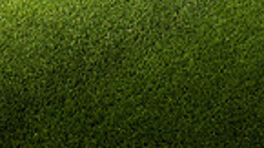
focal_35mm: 114
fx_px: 797
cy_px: -227
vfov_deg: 9.3
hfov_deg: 18.8
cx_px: 149
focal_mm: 35
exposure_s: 1/400
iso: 1000
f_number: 7.1
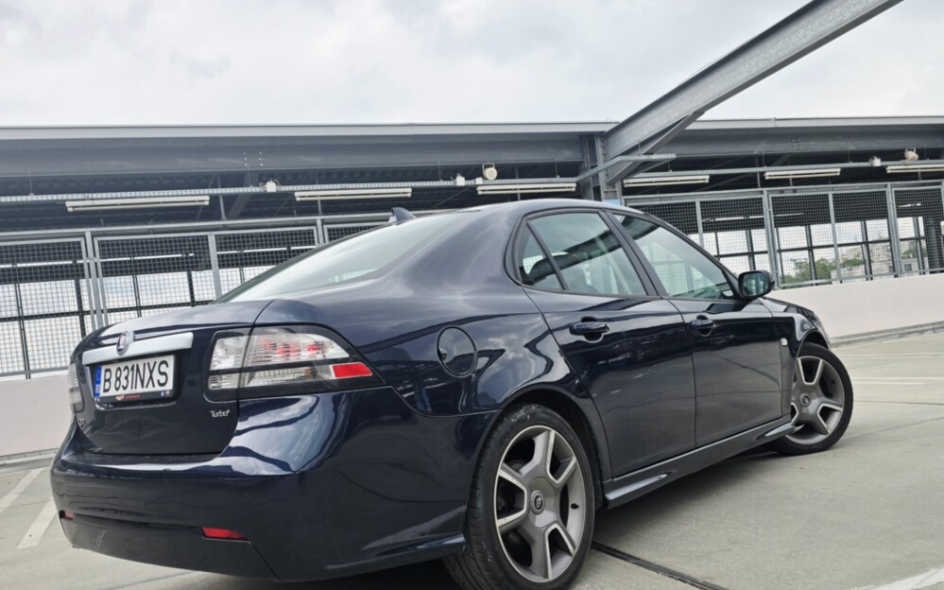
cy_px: 330
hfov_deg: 72.6
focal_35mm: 25
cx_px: 476
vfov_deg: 49.2
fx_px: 643
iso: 12
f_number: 1.7
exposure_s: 1/455
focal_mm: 6.3
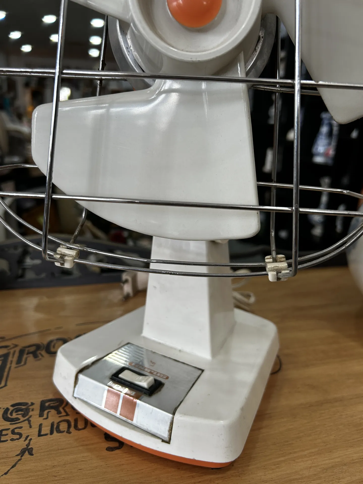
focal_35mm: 26
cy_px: 242
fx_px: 364
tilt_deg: -18.1
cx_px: 182
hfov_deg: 53.1
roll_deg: -2.3
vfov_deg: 67.3
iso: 64
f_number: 1.5
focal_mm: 5.7
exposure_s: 1/121
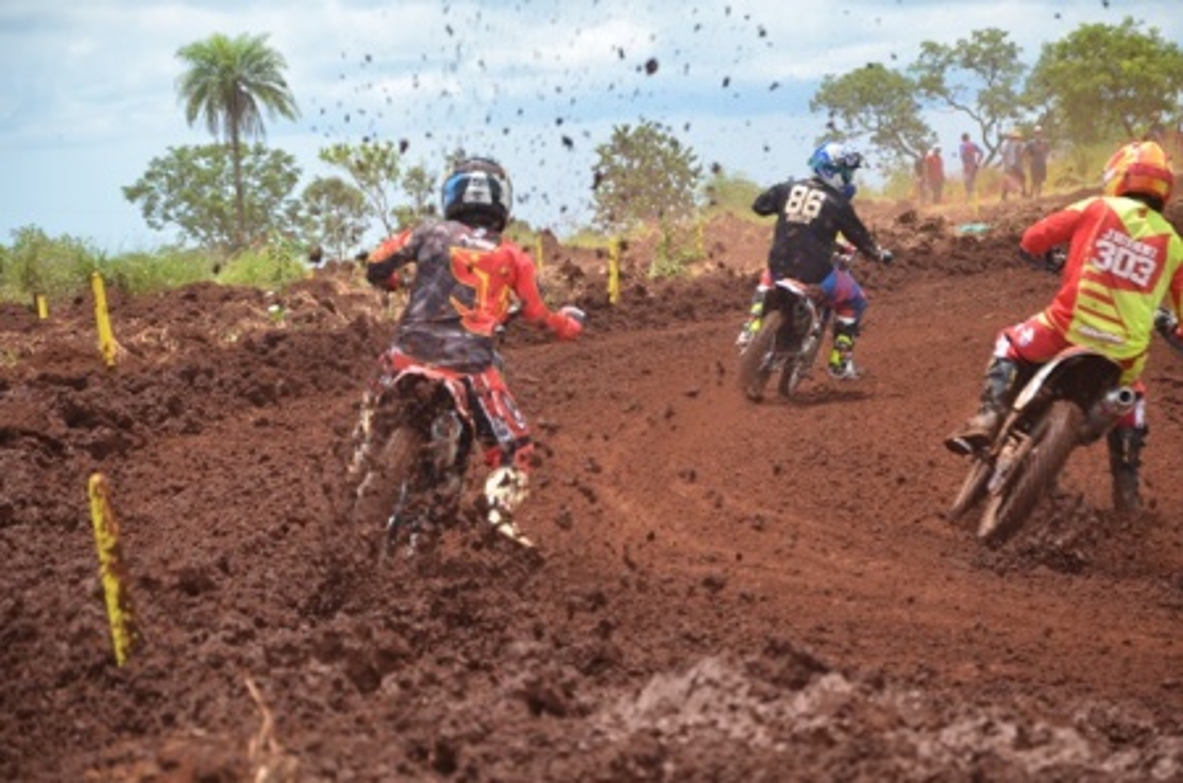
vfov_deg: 8.7
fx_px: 5165
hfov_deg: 13.1
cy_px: 392
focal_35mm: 158
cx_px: 592
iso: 100
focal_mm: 105
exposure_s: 1/250
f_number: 5.6
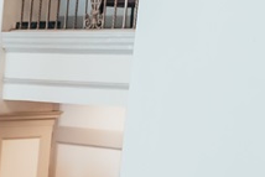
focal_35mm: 196
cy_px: 492
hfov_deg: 9.0
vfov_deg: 6.5
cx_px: -468
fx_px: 1444
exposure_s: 1/160
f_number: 4
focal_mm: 28
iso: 1250
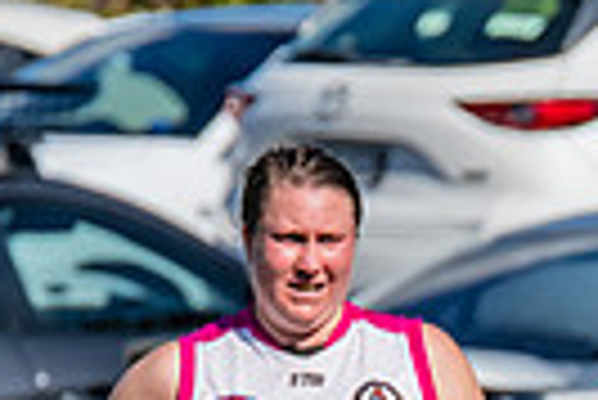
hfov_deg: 1.1
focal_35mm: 1888
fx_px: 31396
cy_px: 843
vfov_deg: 0.7
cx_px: 1218
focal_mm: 420
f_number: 13
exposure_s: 1/1250
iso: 800
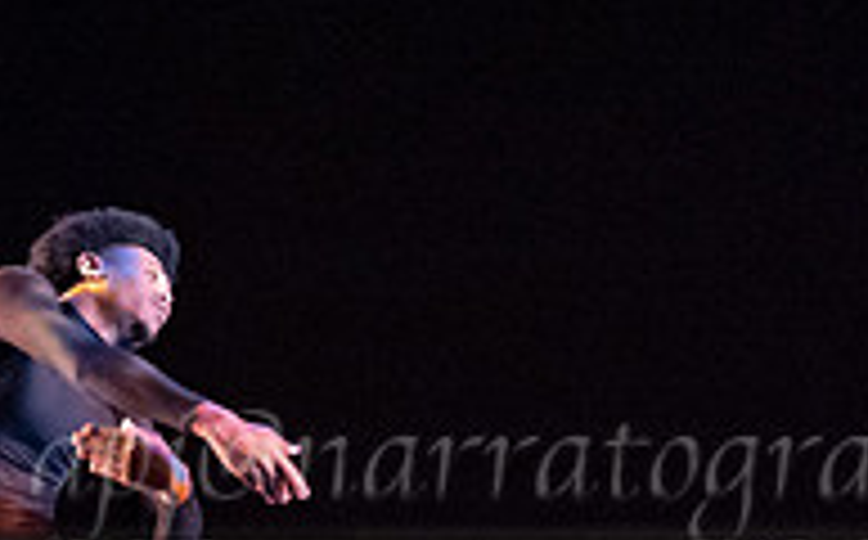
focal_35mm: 164
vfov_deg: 8.0
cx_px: 430
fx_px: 3874
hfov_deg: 12.8
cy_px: 447
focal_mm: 45
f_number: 2.8
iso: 6400
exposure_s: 1/250
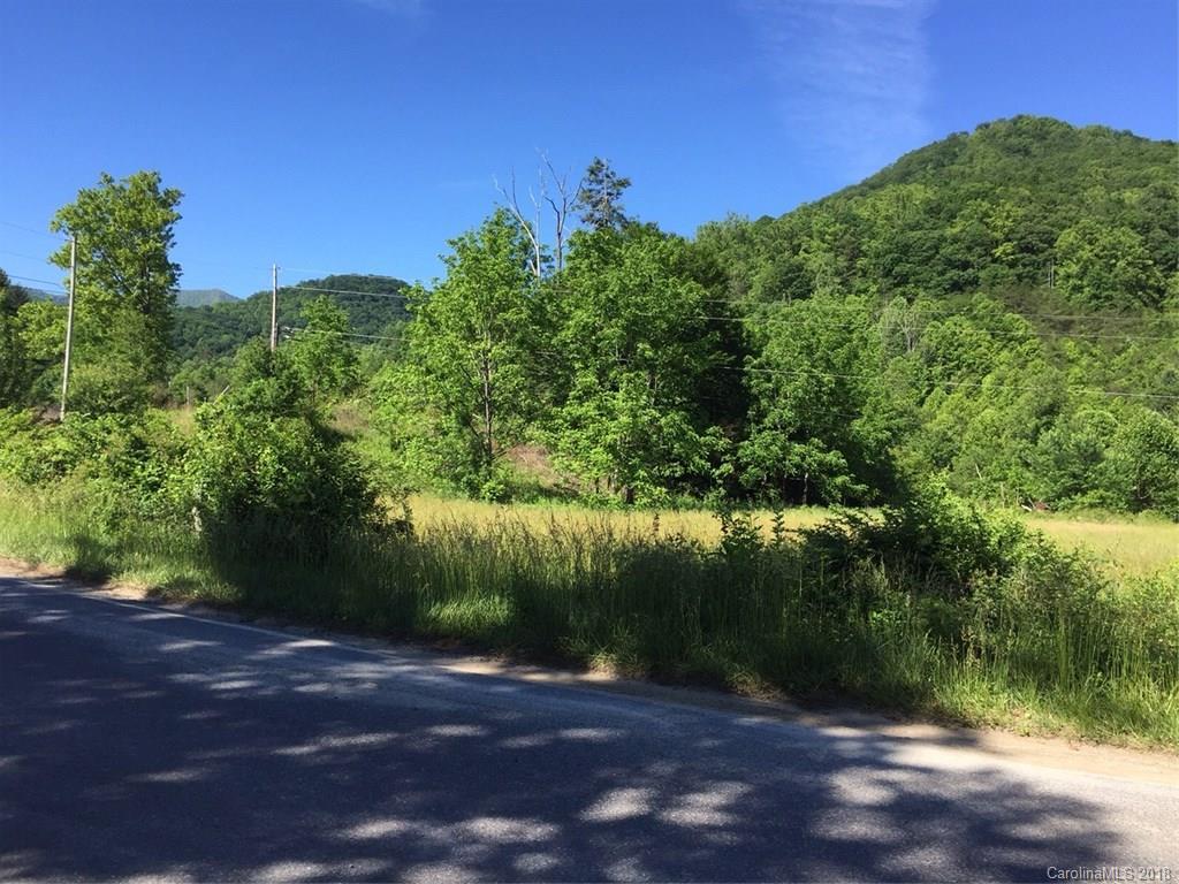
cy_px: 442
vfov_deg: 48.2
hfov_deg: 61.7
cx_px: 590
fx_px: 988
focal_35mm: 29
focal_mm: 4.15
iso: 32
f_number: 2.2
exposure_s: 1/964
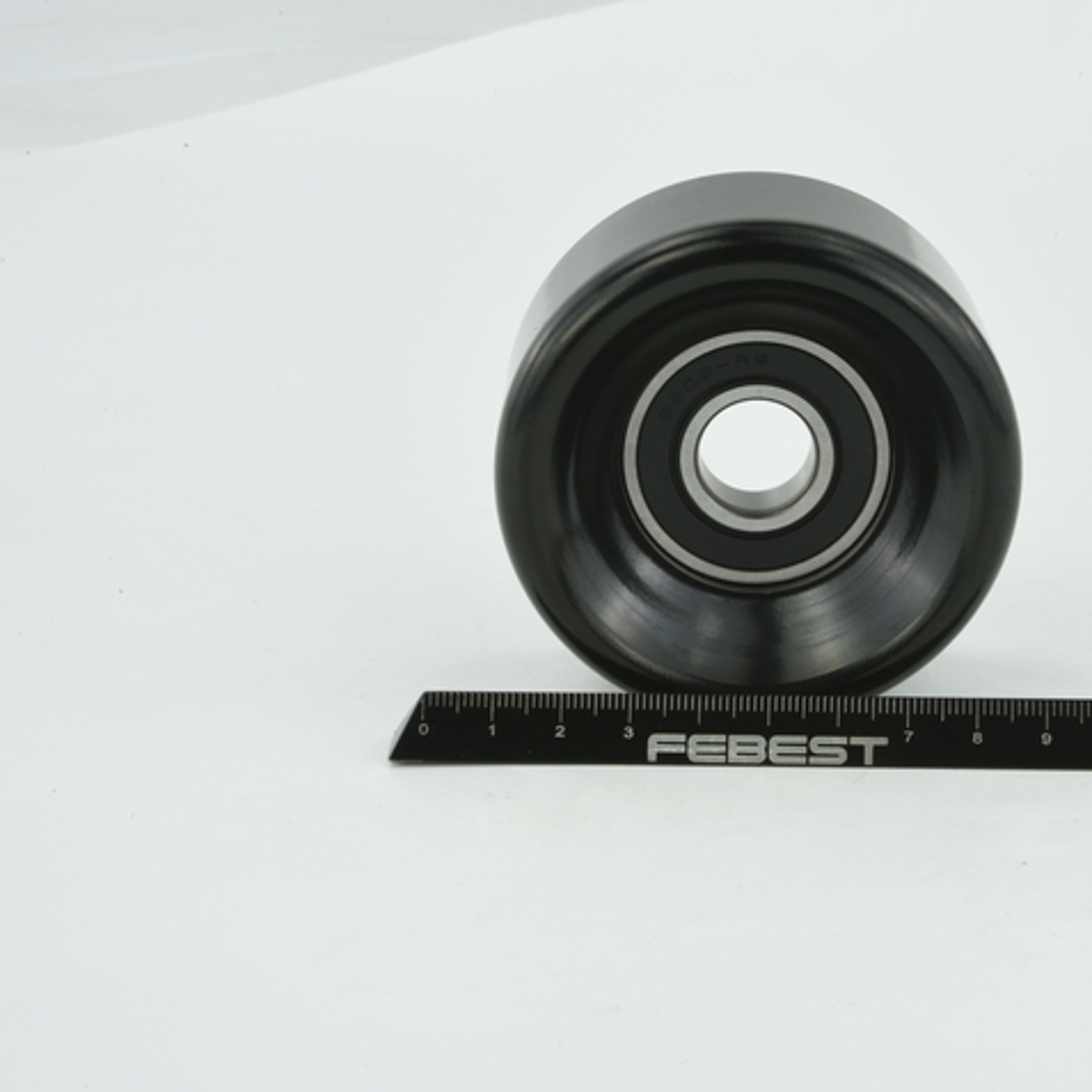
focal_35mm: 77
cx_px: 758
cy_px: 547
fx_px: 2748
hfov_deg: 22.3
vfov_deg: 22.5
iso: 64
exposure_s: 1/3
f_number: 32
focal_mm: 60
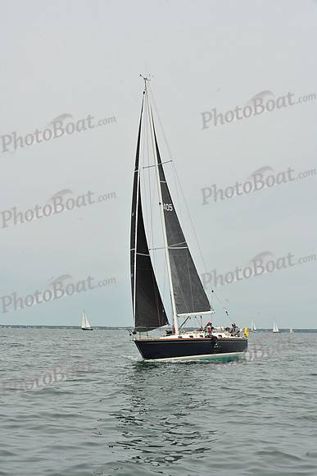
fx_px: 990
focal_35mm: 75
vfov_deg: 27.0
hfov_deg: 18.2
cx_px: 158
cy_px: 238
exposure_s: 1/800
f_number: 14
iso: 320
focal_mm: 75
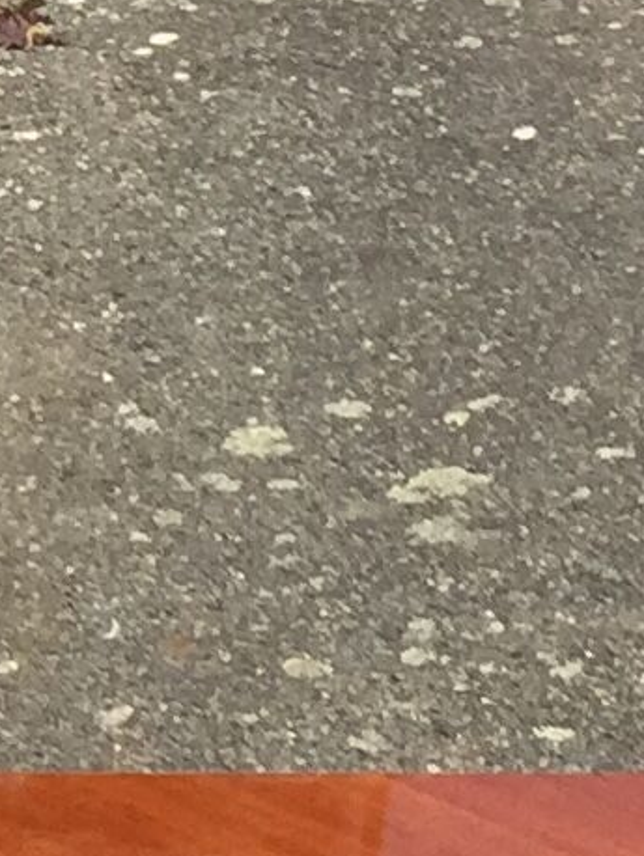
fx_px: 5103
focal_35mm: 206
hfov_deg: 7.0
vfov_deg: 7.8
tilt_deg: -42.3
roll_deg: -0.4
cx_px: 1197
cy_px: 2928
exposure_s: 1/1236
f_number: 2.2
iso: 32
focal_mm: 4.15
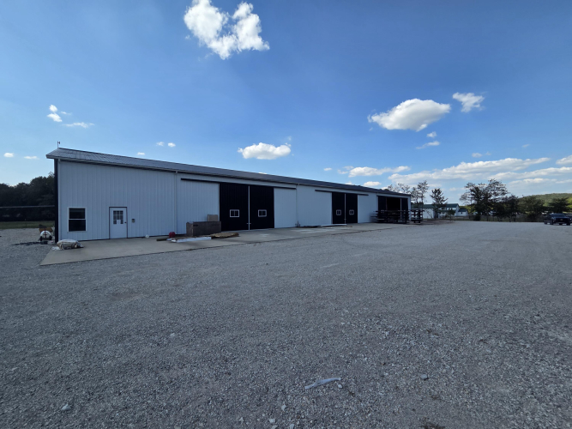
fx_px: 215
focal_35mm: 13
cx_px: 286
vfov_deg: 89.9
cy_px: 214
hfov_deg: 106.2
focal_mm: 2.2
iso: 50
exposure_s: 1/2099
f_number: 2.2
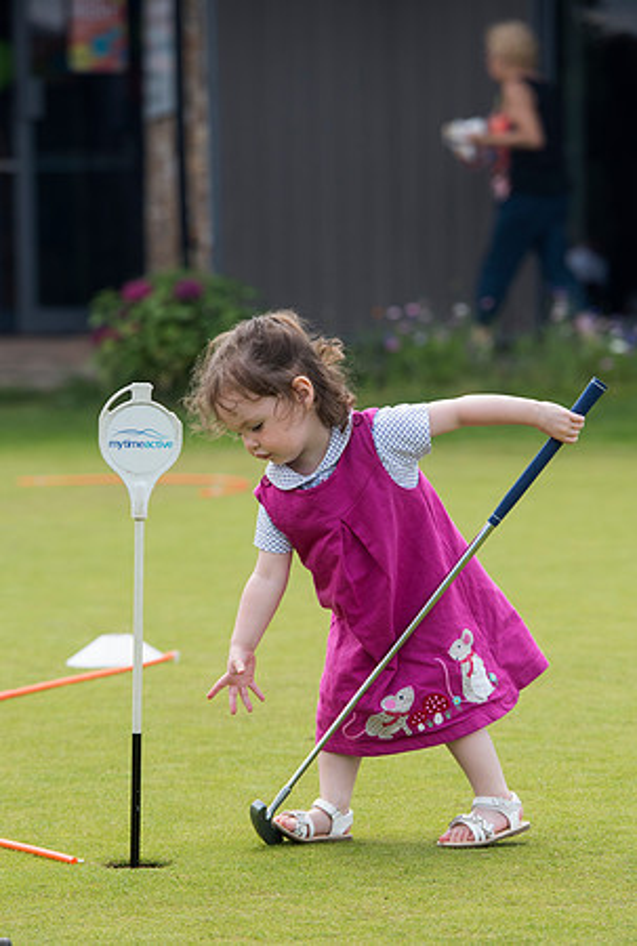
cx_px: 318
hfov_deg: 8.6
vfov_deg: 12.8
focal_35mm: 160
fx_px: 4217
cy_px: 473
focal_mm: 160
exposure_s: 1/800
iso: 400
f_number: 5.6
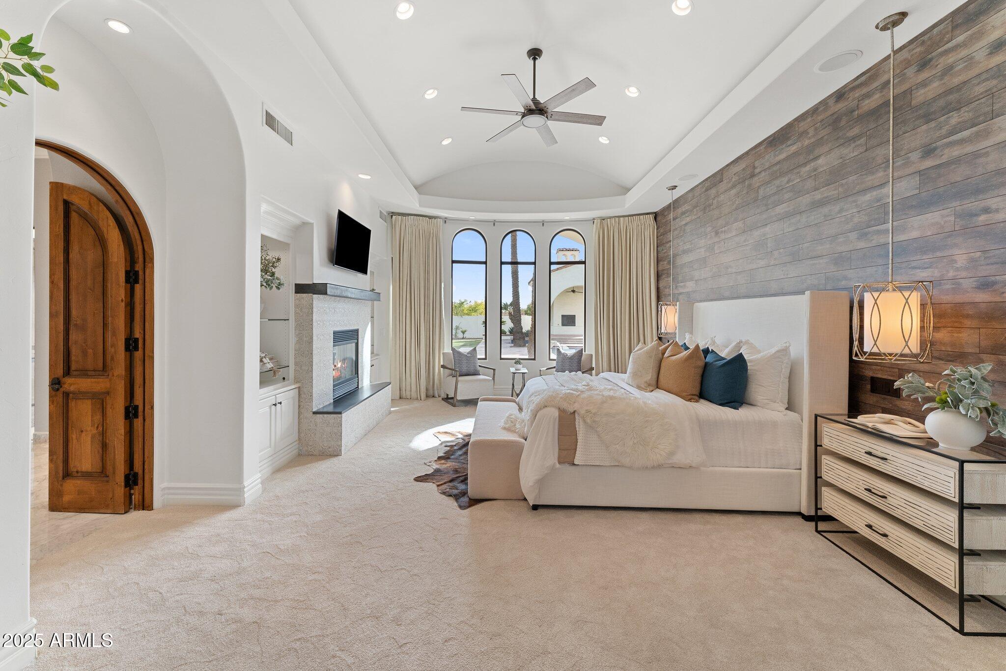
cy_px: 336
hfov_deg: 104.3
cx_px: 503
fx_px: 391
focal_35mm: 14
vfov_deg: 81.2
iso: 800
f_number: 9
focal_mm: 14
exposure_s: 1/30
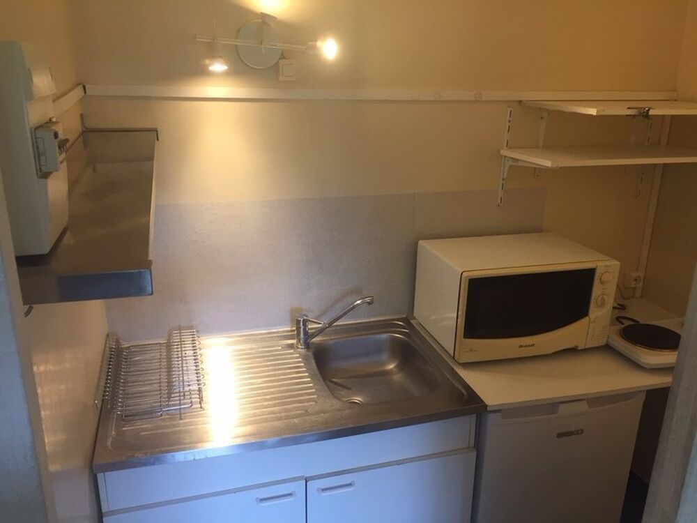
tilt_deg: -17.3
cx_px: 348
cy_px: 262
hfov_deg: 61.7
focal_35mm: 29
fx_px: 584
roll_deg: -1.4
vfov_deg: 48.2
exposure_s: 1/33
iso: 40
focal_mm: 4.15
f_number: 2.2
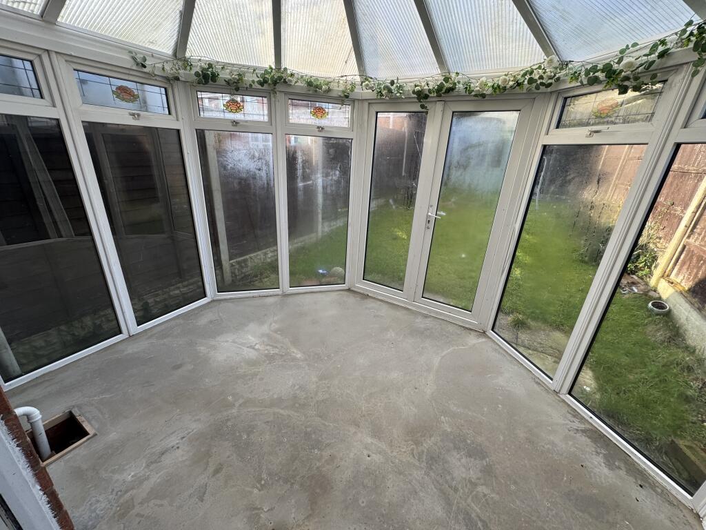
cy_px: 265
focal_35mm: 14
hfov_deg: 102.1
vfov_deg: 85.7
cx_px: 353
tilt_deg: -20.6
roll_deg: -3.0
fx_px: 286
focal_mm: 2.22
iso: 40
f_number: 2.2
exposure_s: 1/115
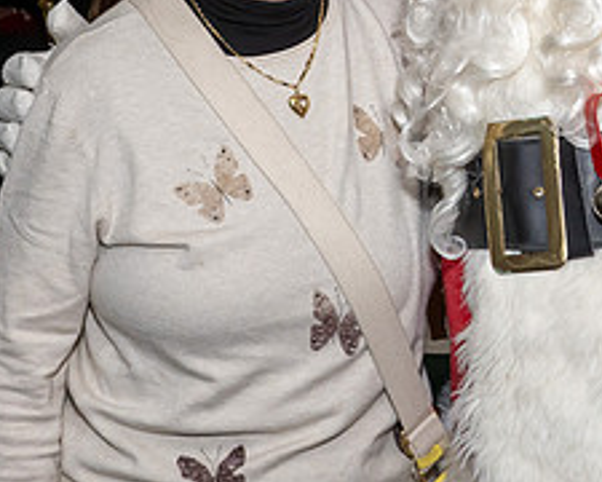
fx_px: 1960
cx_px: 584
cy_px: -46
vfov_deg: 13.7
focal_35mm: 110
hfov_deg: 17.1
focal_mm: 26
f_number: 8
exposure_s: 1/250
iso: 640
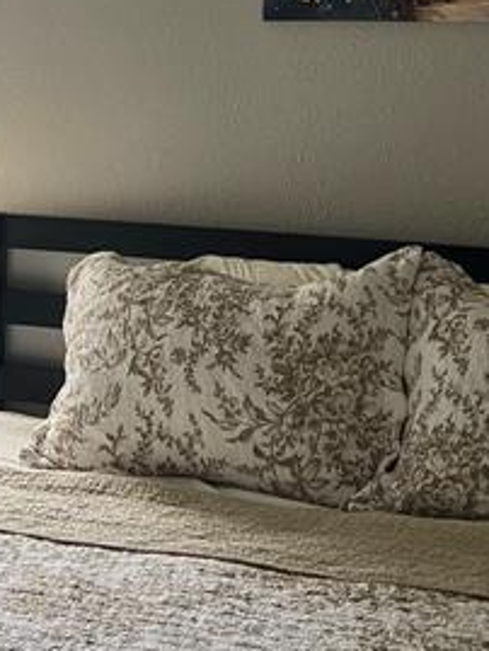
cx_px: 85
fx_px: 1863
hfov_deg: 14.8
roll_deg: -0.7
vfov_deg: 19.5
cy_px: 85
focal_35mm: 99
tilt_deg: -4.5
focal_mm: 5.7
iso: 100
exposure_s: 1/120
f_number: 1.5
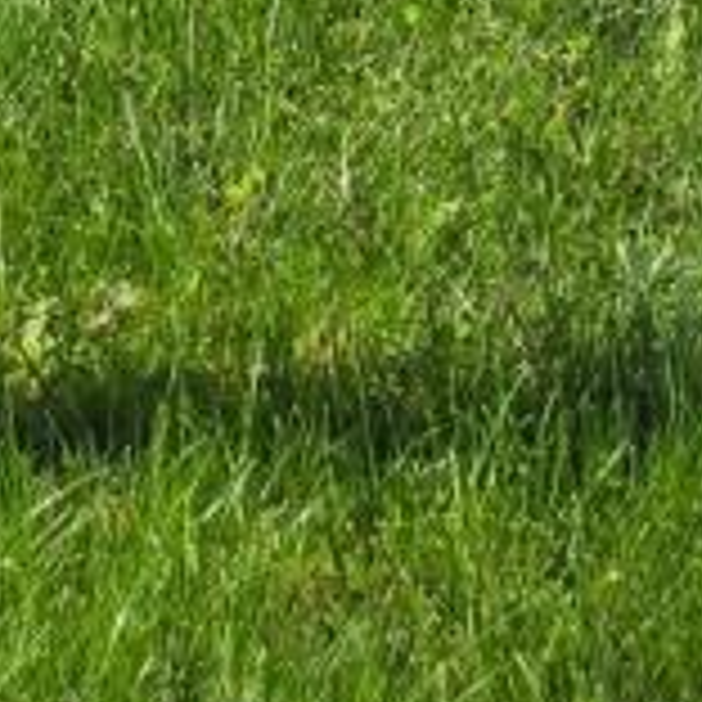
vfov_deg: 7.7
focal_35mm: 196
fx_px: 4497
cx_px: 414
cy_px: -1451
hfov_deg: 8.9
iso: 12
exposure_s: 1/681
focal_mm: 6.3
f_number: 1.7
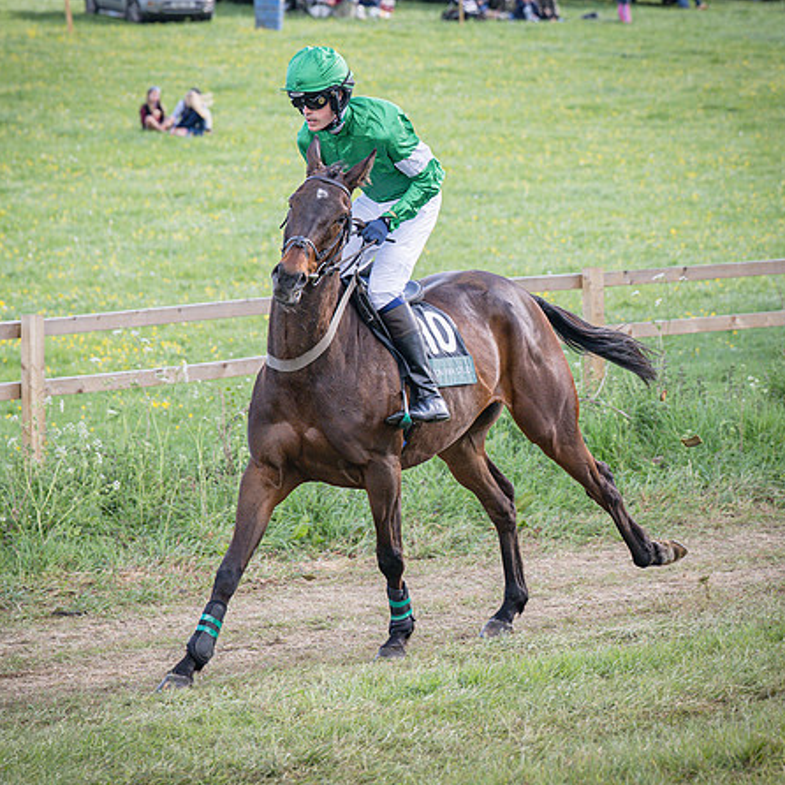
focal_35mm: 189
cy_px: 325
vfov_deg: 9.3
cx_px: 361
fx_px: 4849
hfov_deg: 9.3
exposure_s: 1/1000
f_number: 4
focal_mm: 102
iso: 400
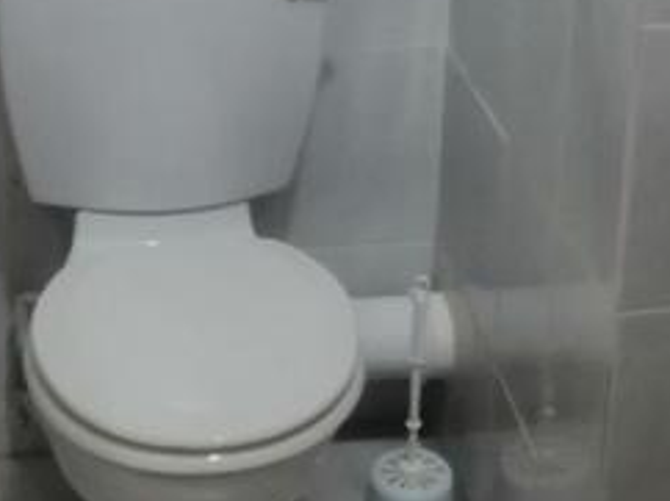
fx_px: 1663
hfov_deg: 22.7
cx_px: 449
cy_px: -141
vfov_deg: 16.3
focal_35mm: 86
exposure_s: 1/33.3
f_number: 1.8
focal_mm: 3.96
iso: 250
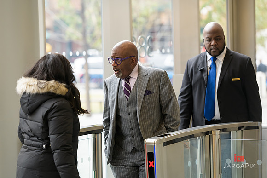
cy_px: 89
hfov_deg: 12.8
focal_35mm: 160
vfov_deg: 8.6
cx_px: 134
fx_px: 1187
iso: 400
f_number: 4
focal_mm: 160
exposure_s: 1/125
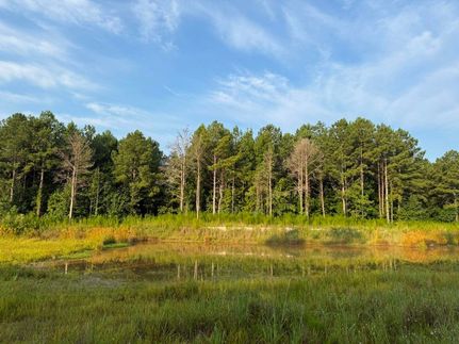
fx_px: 318
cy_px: 172
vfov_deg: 56.8
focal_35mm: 24
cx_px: 230
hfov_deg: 71.6
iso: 80
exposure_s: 1/2703
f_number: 1.78
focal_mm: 6.76
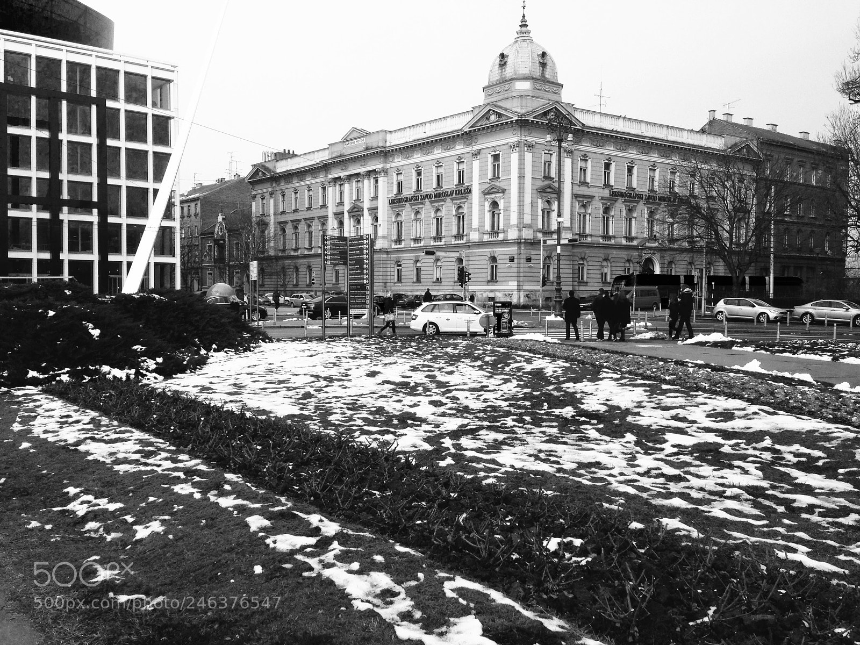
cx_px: 430
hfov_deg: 55.4
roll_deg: -1.7
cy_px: 322
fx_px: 820
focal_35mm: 33
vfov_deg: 42.9
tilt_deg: +0.5
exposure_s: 1/1232
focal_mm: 4.12
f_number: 2.4
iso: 50
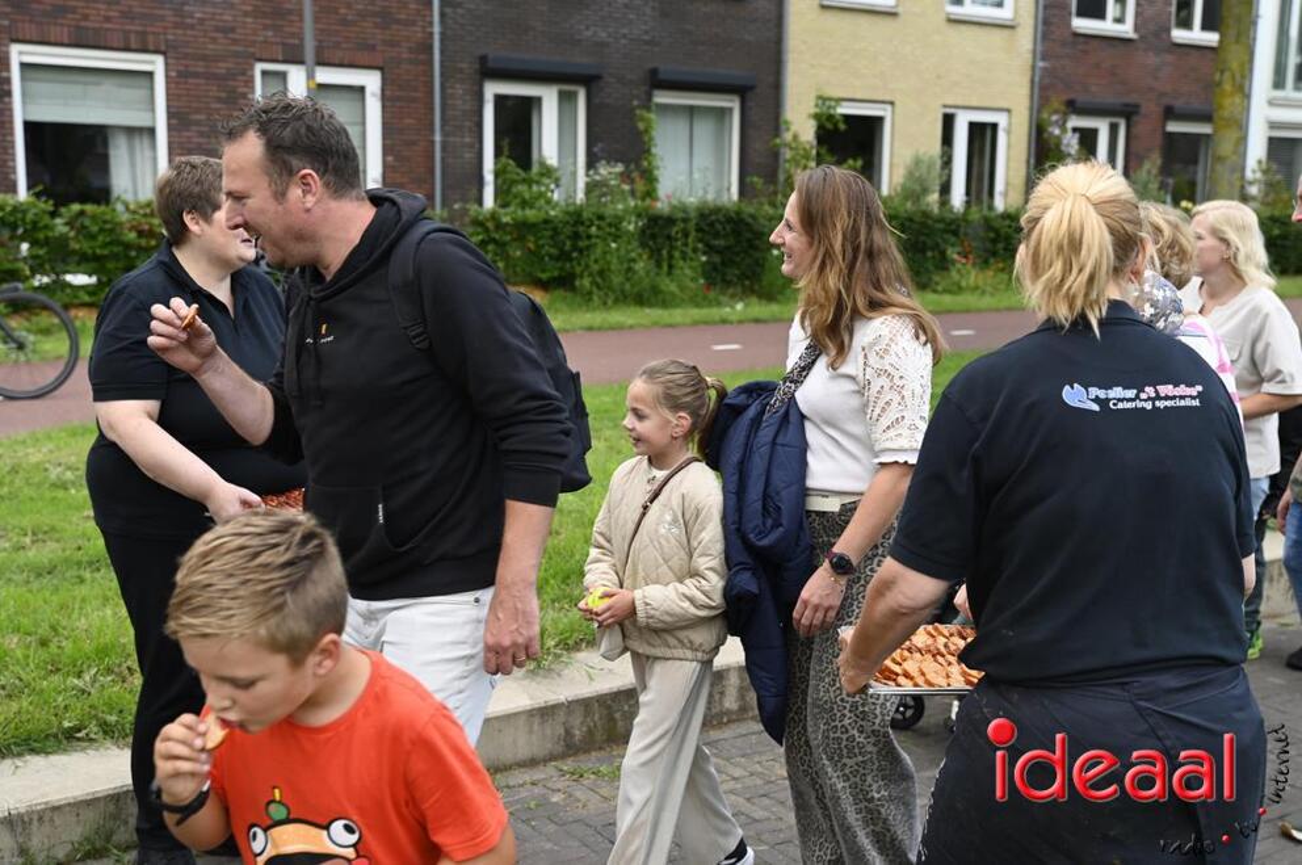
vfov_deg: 29.8
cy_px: 432
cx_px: 651
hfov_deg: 43.6
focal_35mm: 45
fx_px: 1626
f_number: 4
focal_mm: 45
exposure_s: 1/250
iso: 220
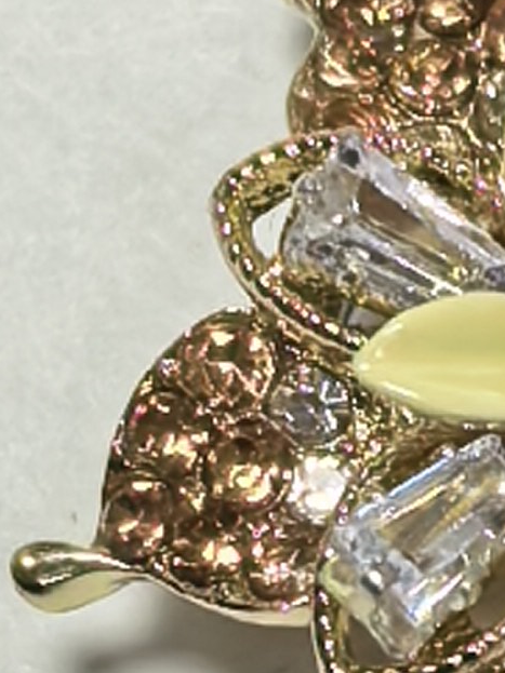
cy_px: 674
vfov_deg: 5.3
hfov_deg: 3.9
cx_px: 758
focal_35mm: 375
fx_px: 7297
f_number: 2
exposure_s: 1/100
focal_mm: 8.5
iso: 64
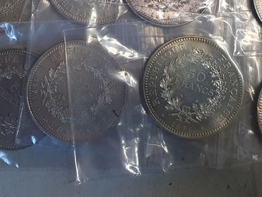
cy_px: -4
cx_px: 130
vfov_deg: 20.3
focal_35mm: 70
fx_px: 530
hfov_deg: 27.8
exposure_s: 1/50
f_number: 2.4
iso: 250
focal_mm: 4.32
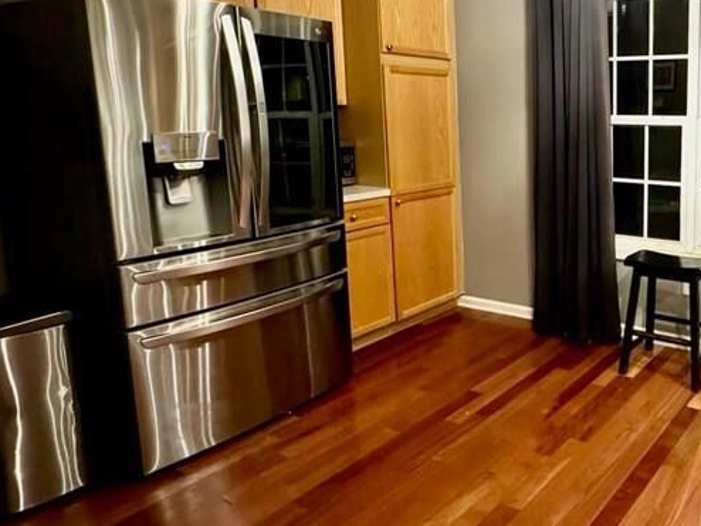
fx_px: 588
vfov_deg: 47.8
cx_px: 627
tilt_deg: -8.9
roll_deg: -1.1
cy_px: 196
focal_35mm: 29
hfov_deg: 54.0
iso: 1600
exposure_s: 1/40
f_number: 2.2
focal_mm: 2.22
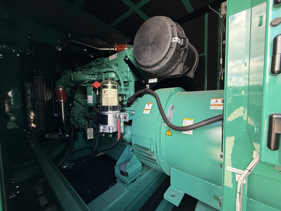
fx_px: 114
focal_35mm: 14
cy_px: 106
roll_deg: +0.8
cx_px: 140
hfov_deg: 102.0
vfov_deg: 85.7
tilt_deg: -3.0
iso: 200
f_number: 2.2
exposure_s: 1/99
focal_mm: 2.22
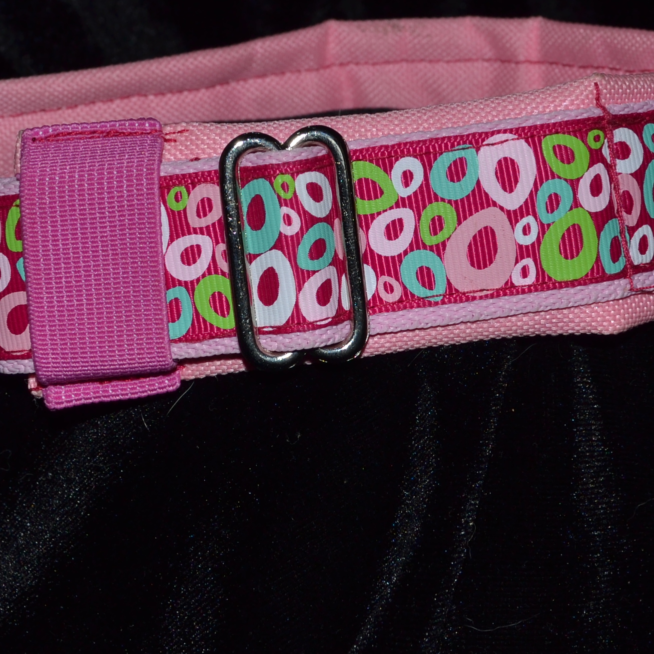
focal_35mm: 101
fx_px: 2159
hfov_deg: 17.2
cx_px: 392
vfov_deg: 17.0
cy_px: 99
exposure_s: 1/60
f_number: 8
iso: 100
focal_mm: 30
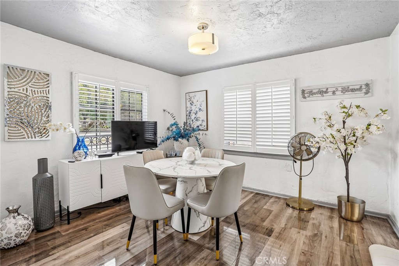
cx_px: 200
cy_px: 133
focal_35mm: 16
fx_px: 177
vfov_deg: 73.7
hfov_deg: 96.8
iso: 400
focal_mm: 16
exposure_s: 1/10
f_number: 8
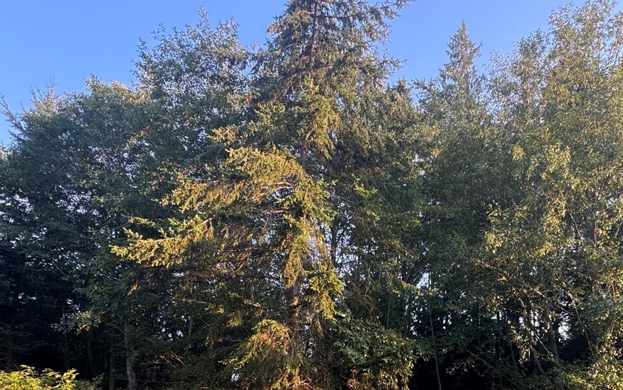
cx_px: 407
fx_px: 425
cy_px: 364
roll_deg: -2.7
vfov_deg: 44.1
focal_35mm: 25
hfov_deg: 70.8
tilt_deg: +7.0
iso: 80
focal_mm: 2.22
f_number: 2.2
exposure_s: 1/99
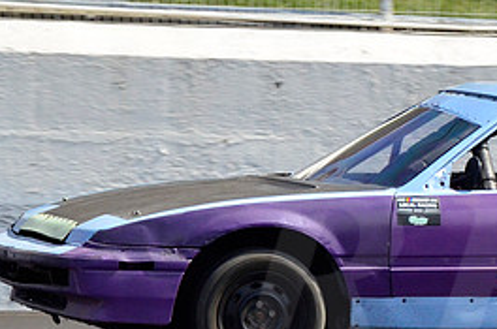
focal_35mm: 318
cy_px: 303
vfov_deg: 4.3
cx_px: 540
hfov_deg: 6.5
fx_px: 4382
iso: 1000
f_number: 11
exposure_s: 1/800
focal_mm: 70
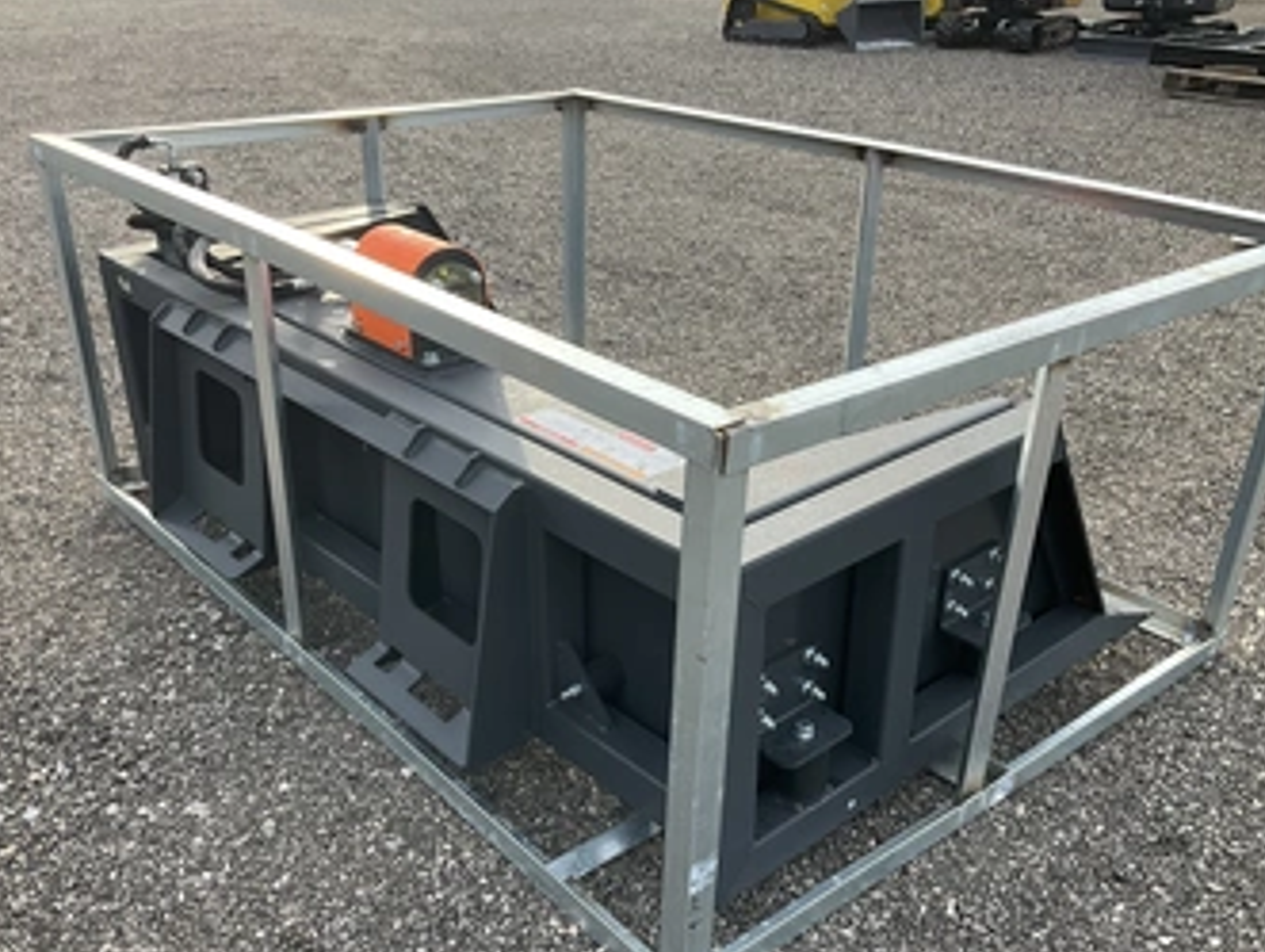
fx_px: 1280
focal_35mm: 35
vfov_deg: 40.7
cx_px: 623
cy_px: 539
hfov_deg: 52.6
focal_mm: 3
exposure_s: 1/192
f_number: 1.8
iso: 25
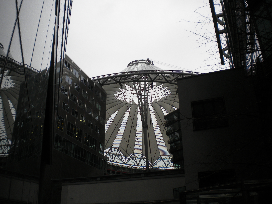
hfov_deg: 52.6
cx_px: 136
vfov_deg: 40.7
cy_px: 102
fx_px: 275
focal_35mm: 35
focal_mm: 6.3
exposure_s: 1/325
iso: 80
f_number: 4.6
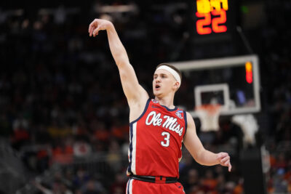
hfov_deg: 10.3
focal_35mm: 200
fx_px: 1617
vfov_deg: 6.9
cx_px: 146
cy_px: 97
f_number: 2.8
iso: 4000
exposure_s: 1/2000
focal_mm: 200
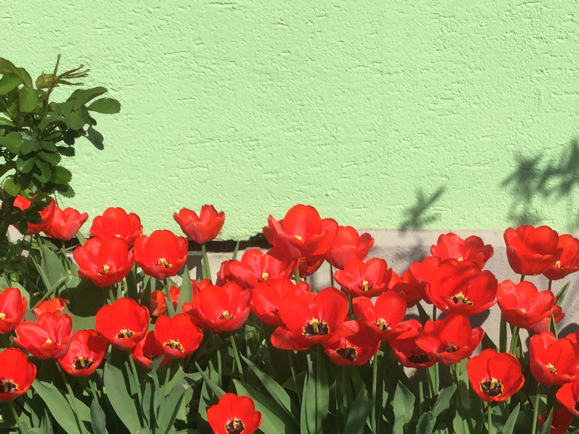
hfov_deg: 25.3
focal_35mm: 77
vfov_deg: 18.5
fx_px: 1288
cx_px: 344
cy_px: 459
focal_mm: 3.3
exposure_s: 1/1631
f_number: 2.4
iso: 25
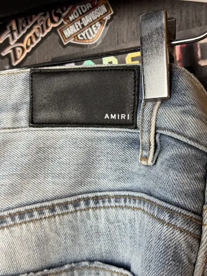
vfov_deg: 39.7
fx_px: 383
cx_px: 104
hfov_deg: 30.3
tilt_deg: -5.0
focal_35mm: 48
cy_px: 138
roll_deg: +0.9
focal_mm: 6.76
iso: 80
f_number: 1.78
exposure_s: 1/100
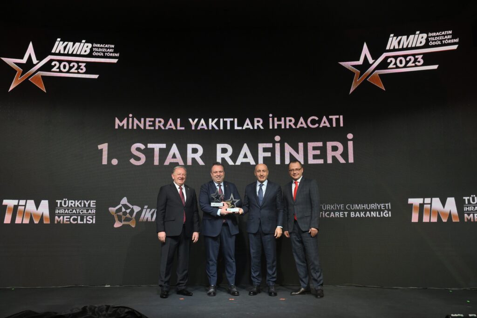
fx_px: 477
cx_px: 238
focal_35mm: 36
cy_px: 159
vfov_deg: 36.9
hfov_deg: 53.1
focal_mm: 36
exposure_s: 1/160
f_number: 7.1
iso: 2000
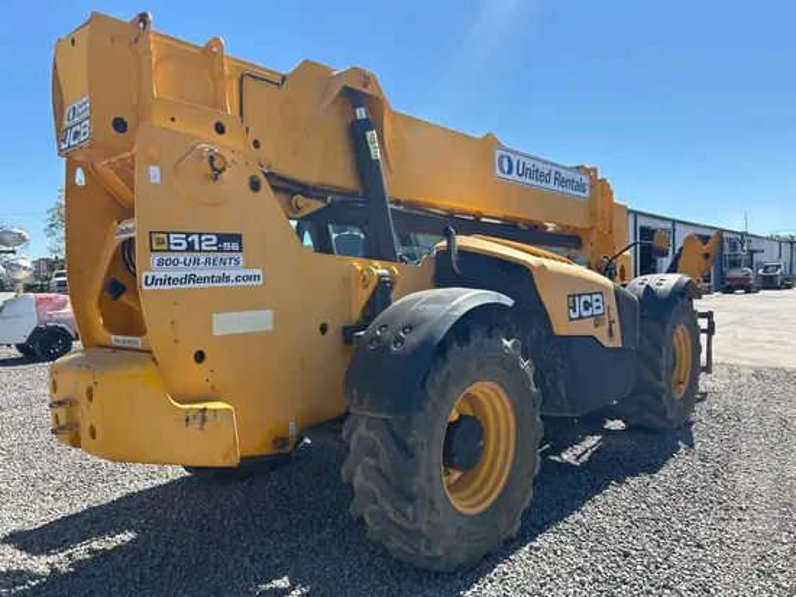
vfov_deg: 53.1
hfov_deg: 67.3
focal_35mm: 26
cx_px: 398
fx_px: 598
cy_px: 298
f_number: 1.5
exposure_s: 1/2353
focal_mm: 5.7
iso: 50
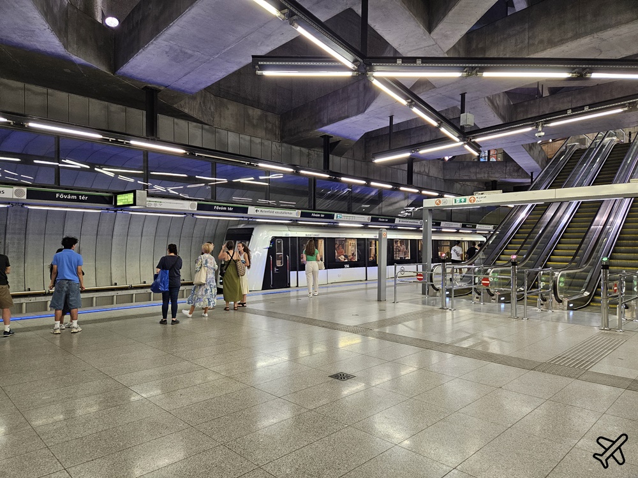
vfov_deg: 58.9
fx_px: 424
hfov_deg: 73.9
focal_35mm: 23
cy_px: 239
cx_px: 319
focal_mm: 5.4
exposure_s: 1/120
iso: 250
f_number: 1.8
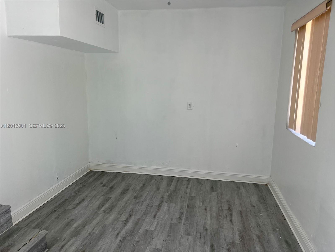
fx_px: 252
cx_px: 168
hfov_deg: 67.3
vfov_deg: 53.1
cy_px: 126
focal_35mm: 26
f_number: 1.5
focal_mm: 5.7
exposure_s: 1/121
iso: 50
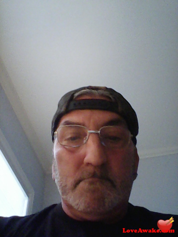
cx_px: 89
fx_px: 267
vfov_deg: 47.9
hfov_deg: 36.8
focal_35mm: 39
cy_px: 118
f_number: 2.8
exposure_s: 1/6.67
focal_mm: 1.87
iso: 400
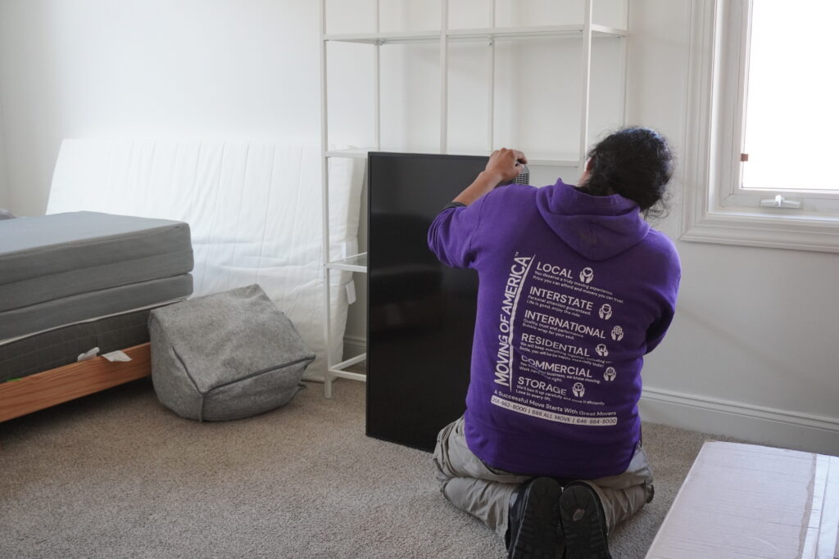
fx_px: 909
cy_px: 280
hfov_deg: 49.5
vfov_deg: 34.2
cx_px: 420
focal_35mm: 39
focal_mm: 26
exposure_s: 1/160
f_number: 4.5
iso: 1600
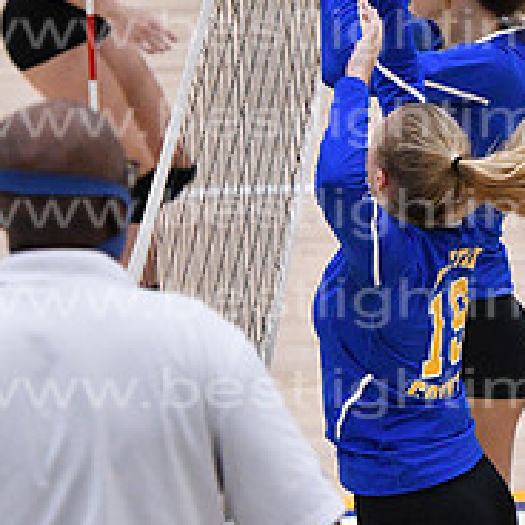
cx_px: 429
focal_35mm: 490
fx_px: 8408
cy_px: 80
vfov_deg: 3.6
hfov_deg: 3.6
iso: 6400
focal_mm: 122
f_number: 3.2
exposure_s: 1/1250
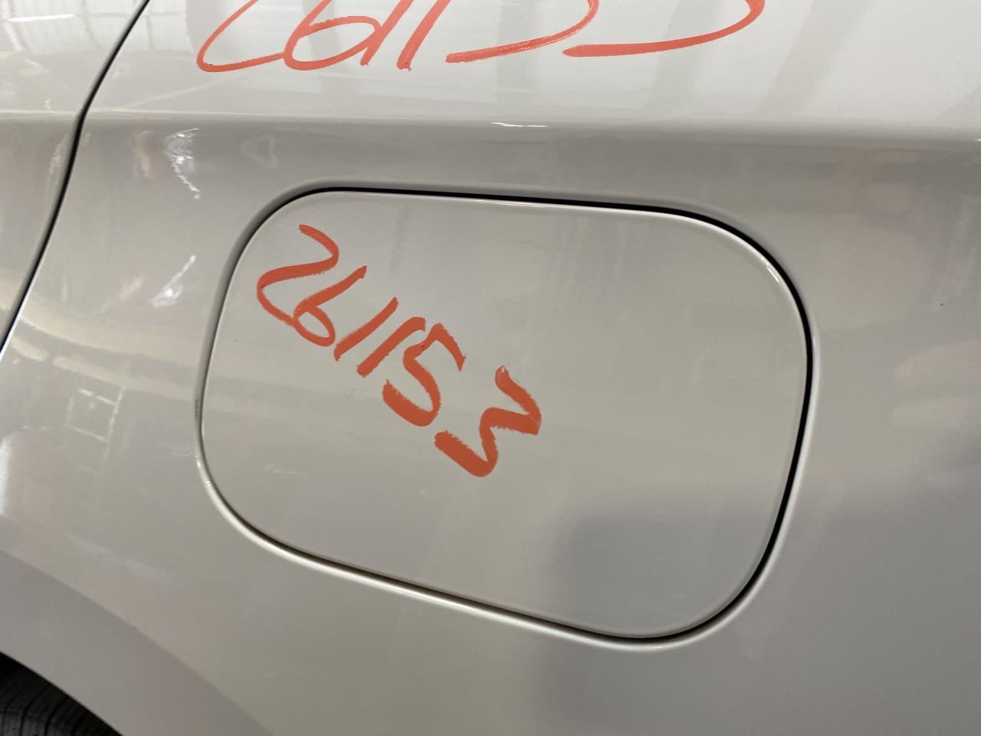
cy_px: 368
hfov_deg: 67.3
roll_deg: -1.8
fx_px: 737
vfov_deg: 53.1
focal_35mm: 26
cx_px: 490
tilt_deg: -21.8
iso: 125
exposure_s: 1/107
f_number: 1.8
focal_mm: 4.25
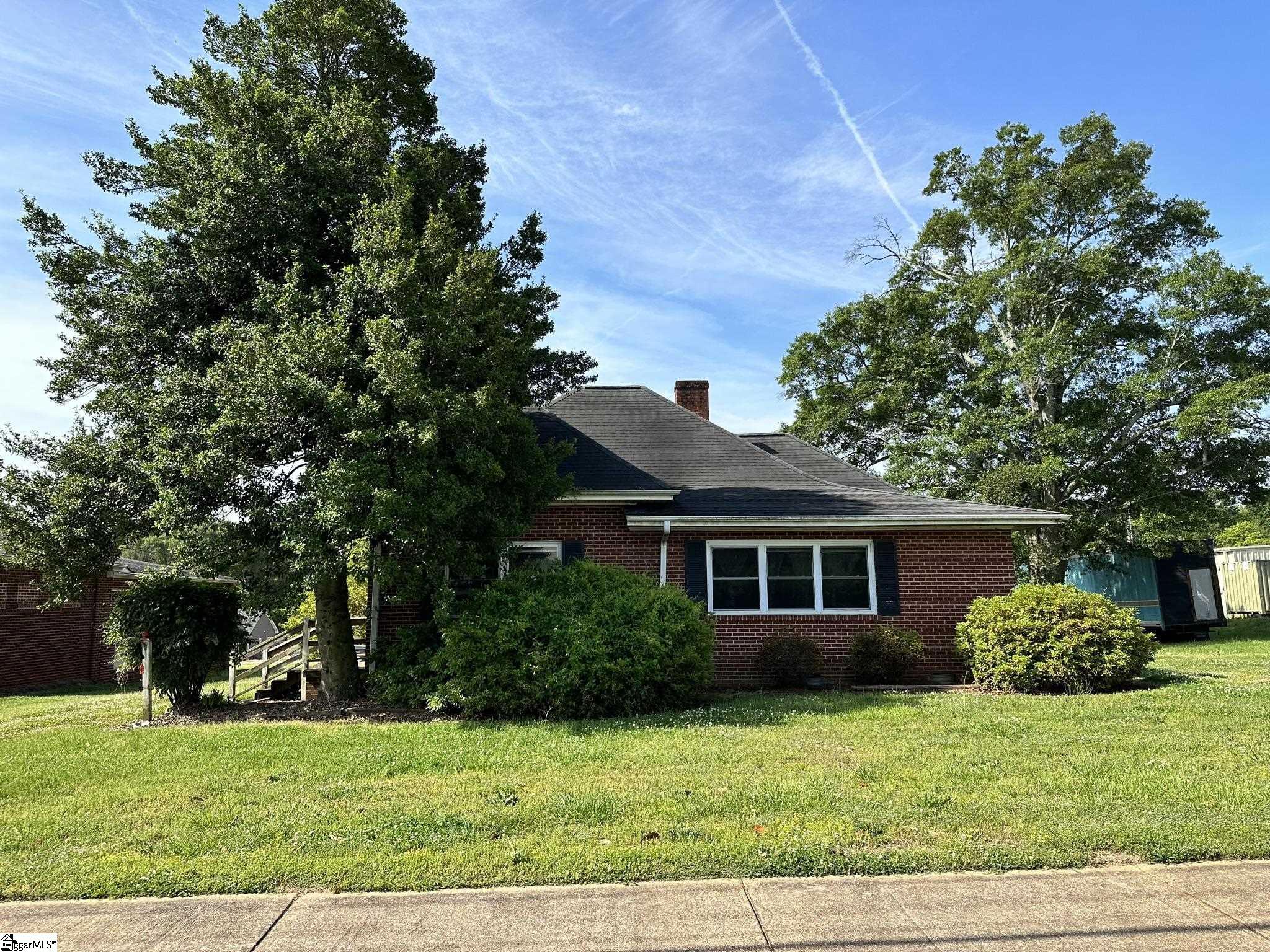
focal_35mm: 24
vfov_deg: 56.8
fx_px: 881
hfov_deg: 71.6
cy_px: 476
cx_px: 635
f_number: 1.78
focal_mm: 6.86
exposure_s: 1/2591
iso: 80
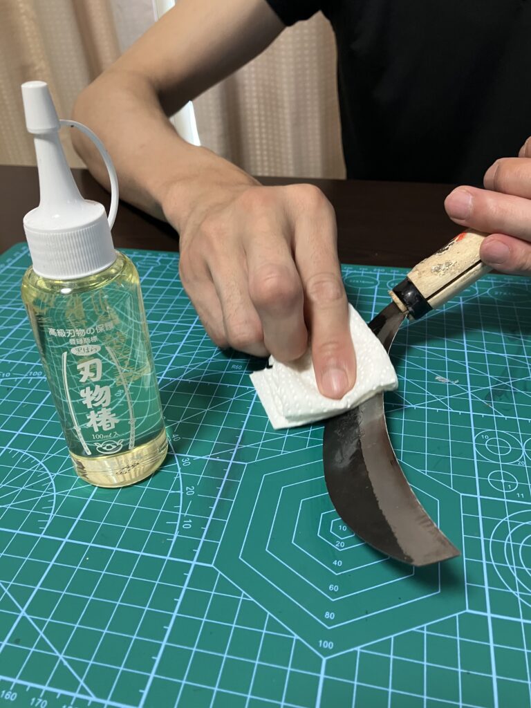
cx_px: 266
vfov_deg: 63.4
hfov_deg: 49.7
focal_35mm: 28
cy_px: 354
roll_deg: +3.4
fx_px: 573
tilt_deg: -35.2
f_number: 1.8
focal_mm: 3.99
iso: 200
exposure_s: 1/42
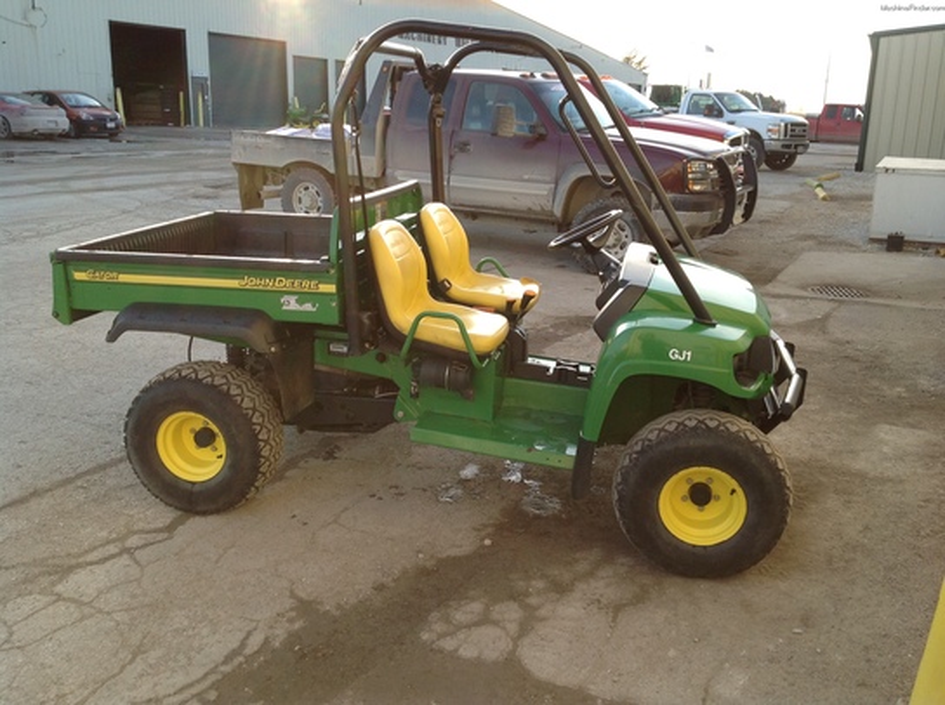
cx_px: 472
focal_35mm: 35
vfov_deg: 40.6
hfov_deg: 52.7
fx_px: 954
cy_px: 352
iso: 50
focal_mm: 4.28
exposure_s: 1/207
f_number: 2.4
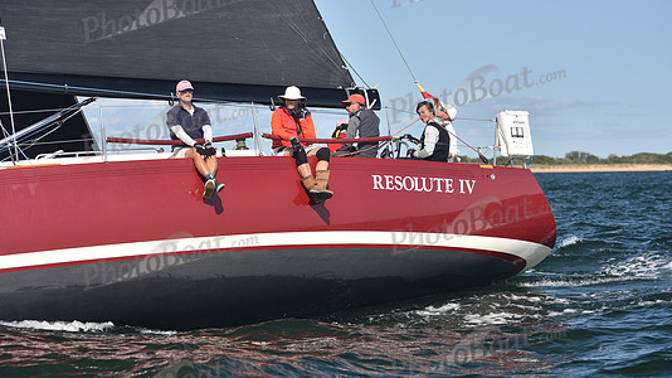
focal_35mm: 132
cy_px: 175
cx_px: 325
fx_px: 2351
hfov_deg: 16.3
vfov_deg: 9.2
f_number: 5
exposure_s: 1/800
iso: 250
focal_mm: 116
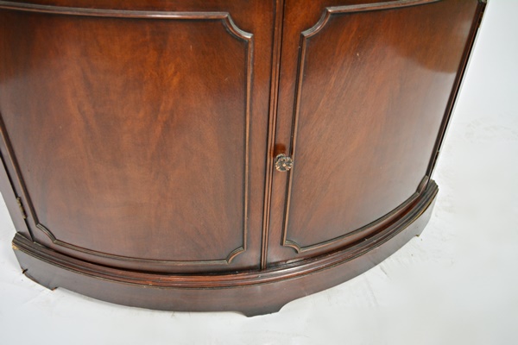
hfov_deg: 61.9
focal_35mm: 30
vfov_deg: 43.6
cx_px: 259
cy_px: 172
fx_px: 432
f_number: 3.8
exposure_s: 1/50
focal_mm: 20
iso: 800
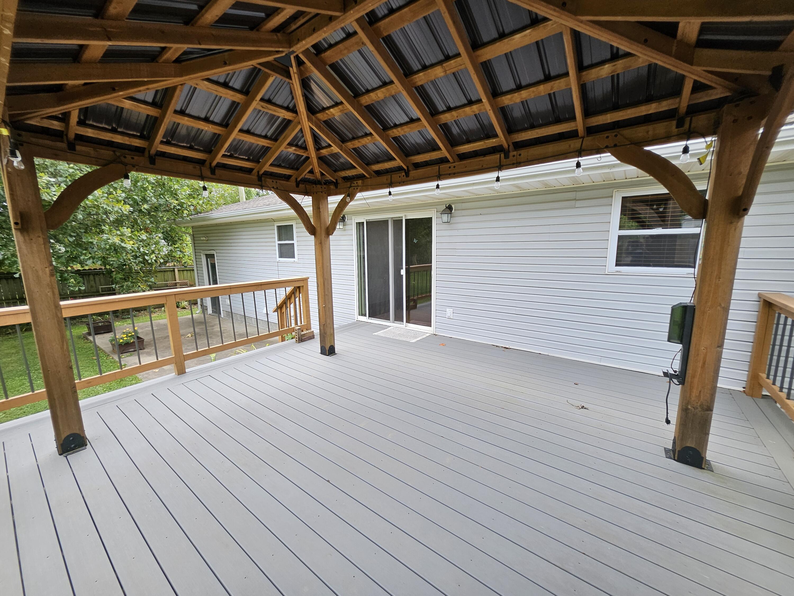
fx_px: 298
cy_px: 298
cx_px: 397
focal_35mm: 13
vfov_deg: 89.9
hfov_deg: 106.2
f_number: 2.2
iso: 32
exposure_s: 1/307
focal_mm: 1.74
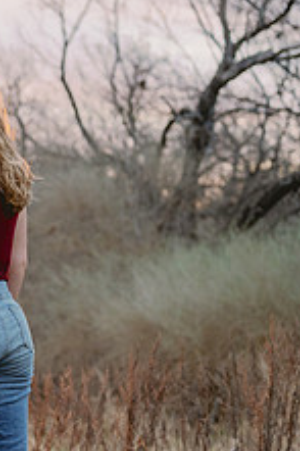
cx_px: -227
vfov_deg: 15.1
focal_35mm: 136
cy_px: 309
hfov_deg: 9.6
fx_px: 1703
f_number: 2.8
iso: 800
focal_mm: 50
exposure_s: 1/640
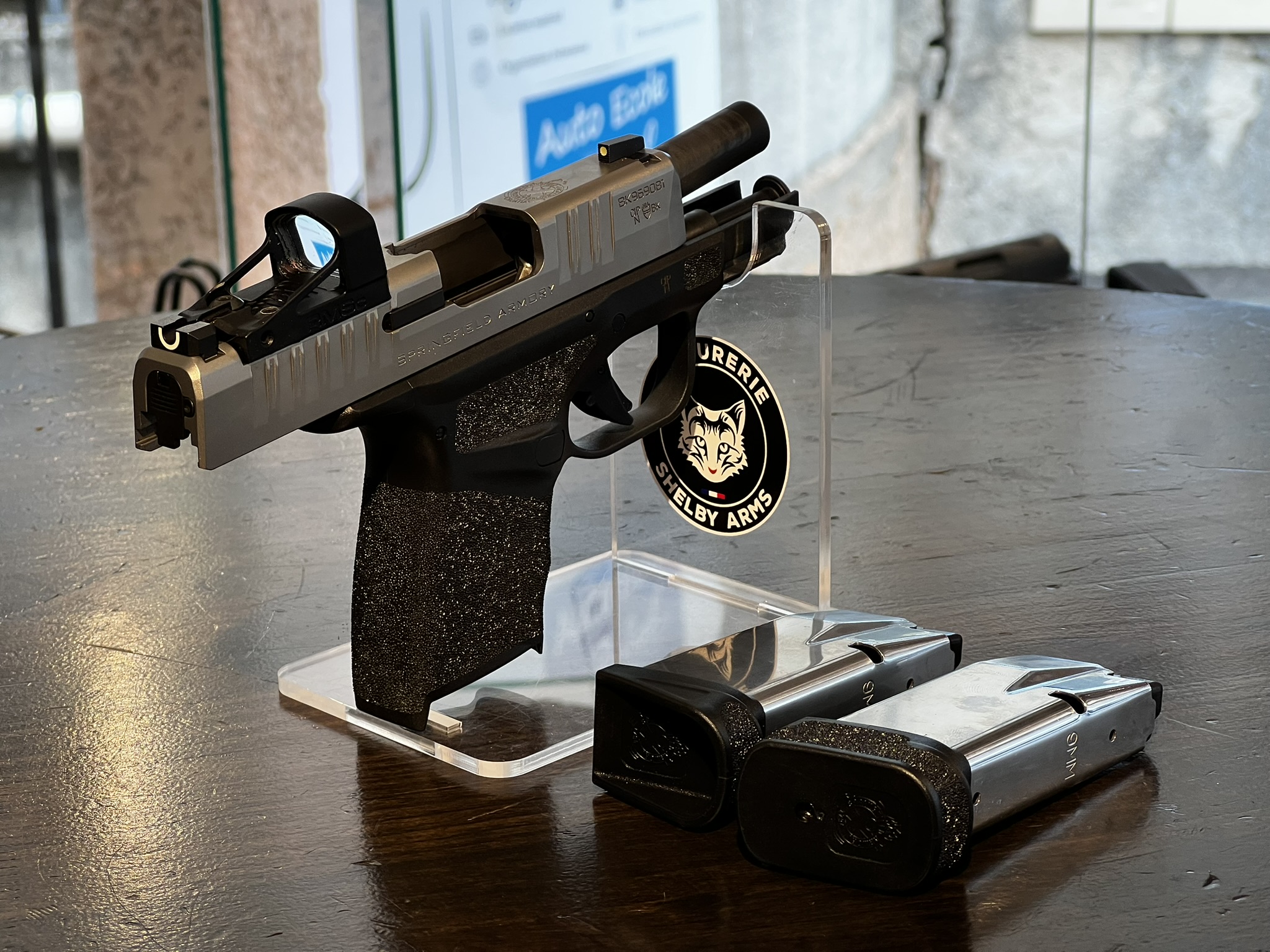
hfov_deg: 25.3
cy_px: 476
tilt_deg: -17.3
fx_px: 2825
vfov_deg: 19.1
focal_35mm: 77
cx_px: 635
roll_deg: +1.5
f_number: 2.8
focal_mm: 9
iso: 80
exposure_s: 1/100
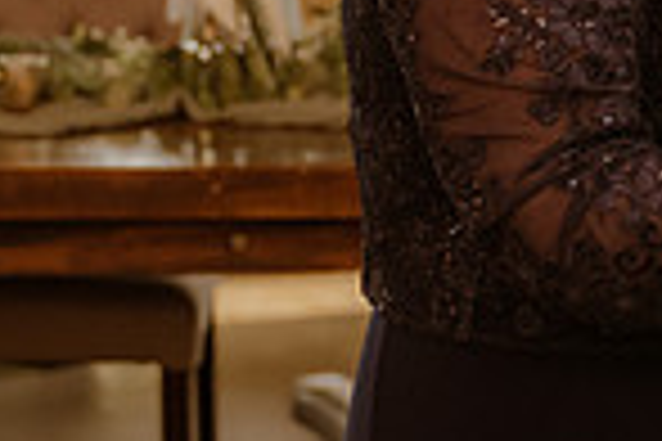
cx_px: 748
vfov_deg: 6.6
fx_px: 3769
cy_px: -137
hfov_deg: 9.9
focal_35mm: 205
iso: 1000
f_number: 2.8
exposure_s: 1/200
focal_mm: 52
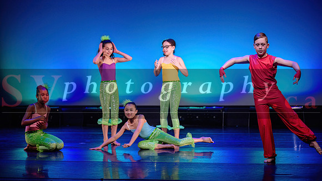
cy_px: 77
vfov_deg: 10.2
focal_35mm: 119
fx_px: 1015
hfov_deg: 18.0
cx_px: 161
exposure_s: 1/250
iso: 1600
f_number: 2.8
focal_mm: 112
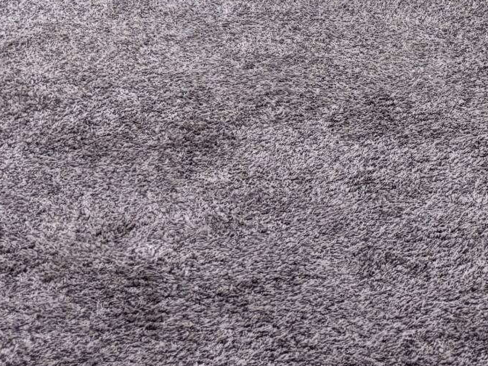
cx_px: 563
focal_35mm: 116
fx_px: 1635
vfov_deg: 11.9
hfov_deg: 16.4
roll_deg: +0.8
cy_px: -259
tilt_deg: -14.4
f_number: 1.6
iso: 200
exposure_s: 1/60
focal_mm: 5.96
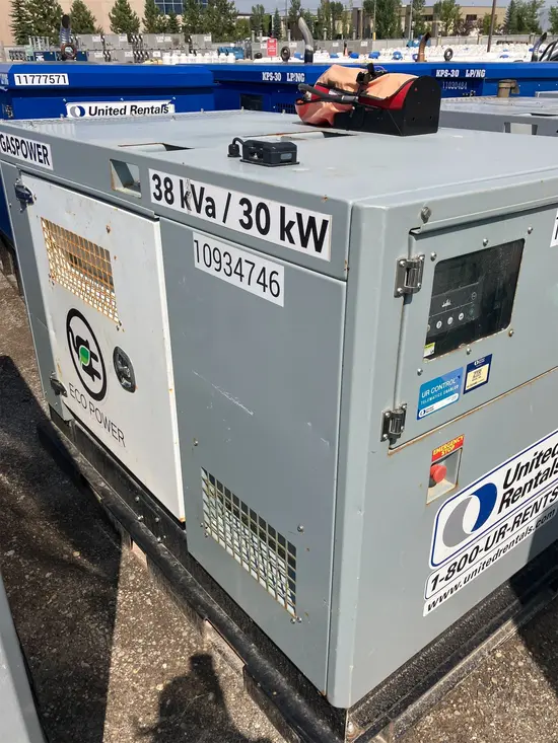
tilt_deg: -26.1
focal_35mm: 28
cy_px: 372
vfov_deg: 63.4
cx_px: 279
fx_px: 602
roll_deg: -0.1
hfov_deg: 49.8
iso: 32
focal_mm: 3.99
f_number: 1.8
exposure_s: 1/2857
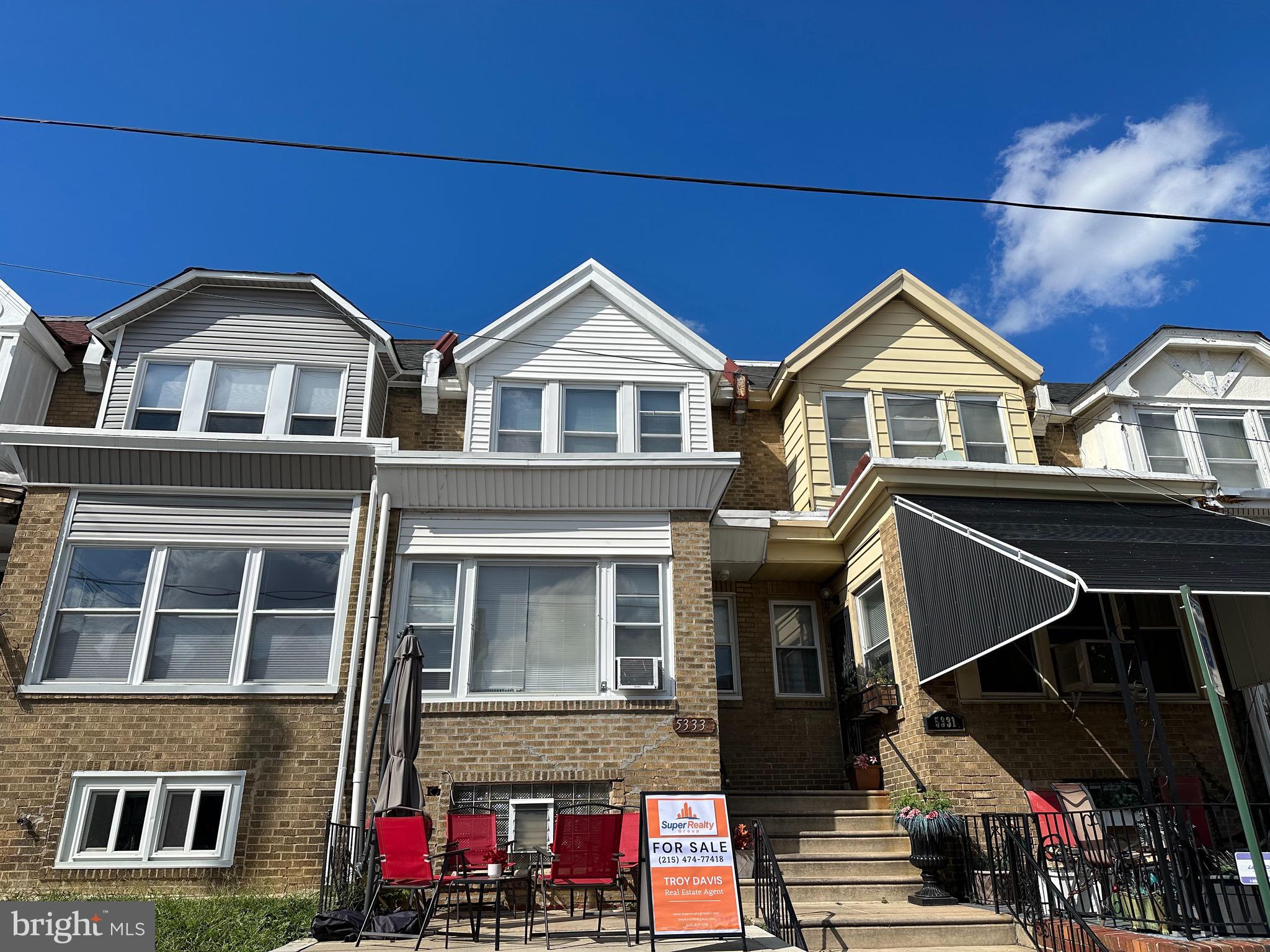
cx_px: 635
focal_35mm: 24
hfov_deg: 71.6
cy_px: 476
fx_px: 881
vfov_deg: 56.8
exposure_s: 1/7042
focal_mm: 6.86
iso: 80
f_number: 1.78
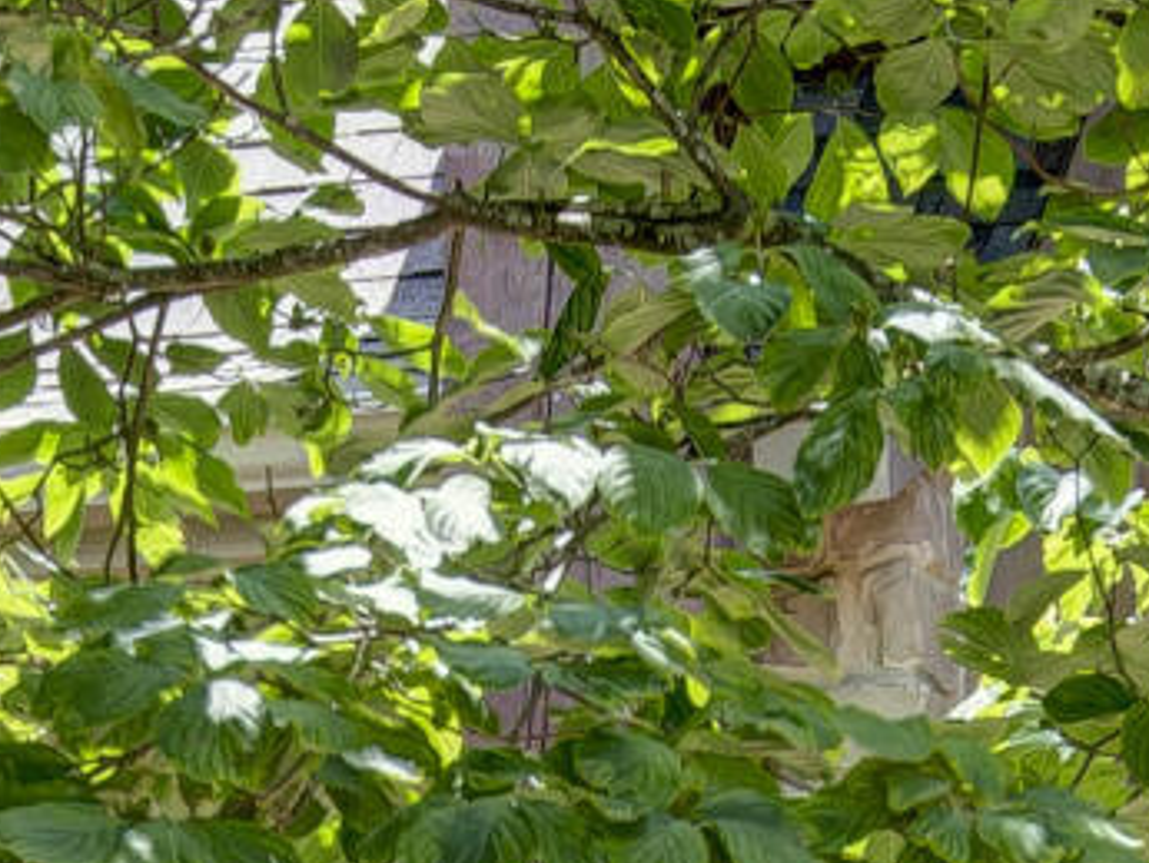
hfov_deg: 7.9
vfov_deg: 5.6
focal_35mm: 250
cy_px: 2479
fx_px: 8304
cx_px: 1023
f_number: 6.7
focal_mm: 30
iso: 100
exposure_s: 1/30
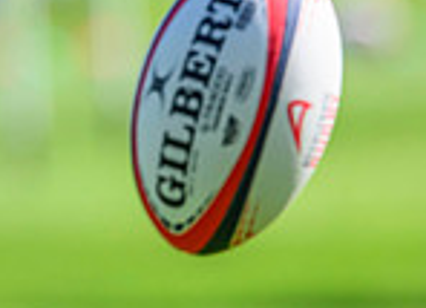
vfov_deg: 0.8
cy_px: 73
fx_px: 21722
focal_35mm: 1788
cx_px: -477
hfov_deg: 1.1
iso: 500
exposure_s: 1/2500
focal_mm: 400
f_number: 4.5
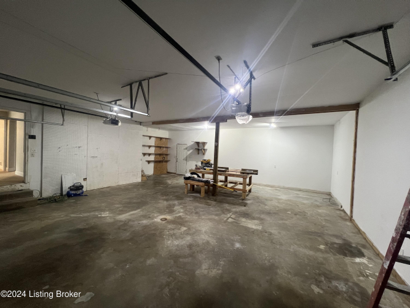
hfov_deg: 106.2
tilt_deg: -1.2
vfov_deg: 89.9
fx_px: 154
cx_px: 205
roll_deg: -1.5
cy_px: 154
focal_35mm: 13
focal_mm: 1.57
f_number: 1.8
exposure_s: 1/78
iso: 250
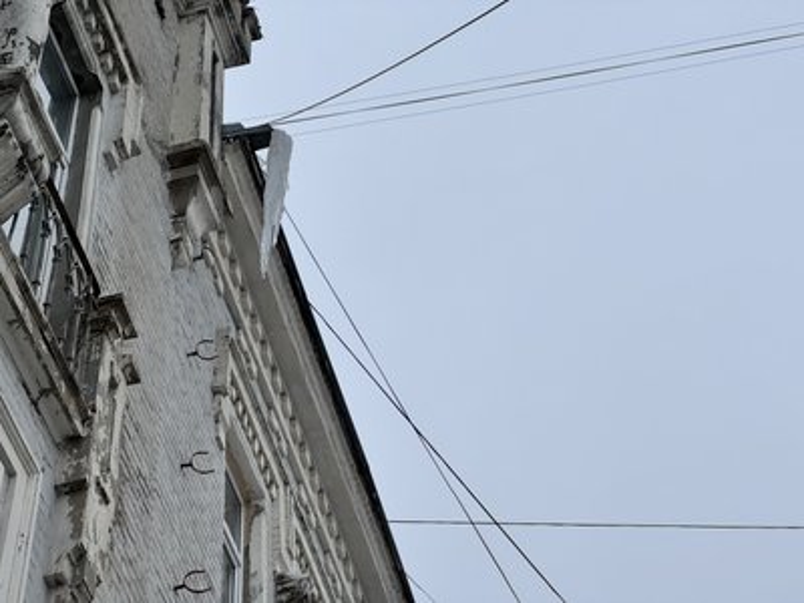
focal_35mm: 77
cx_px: 402
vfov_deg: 19.1
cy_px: 302
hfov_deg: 25.3
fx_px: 1788
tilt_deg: +53.9
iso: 25
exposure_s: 1/840
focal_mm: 9
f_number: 2.8
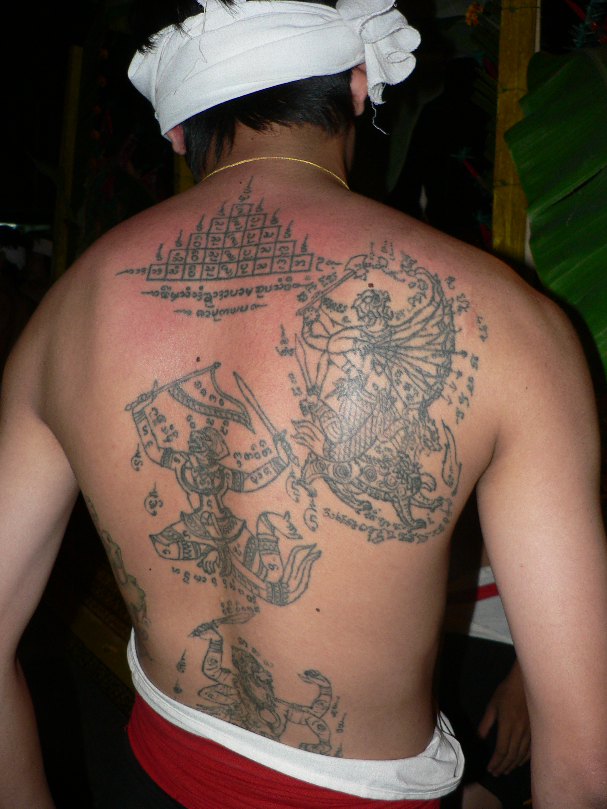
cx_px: 304
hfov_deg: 39.7
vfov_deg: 51.4
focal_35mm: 36
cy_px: 404
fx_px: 842
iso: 100
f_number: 2.8
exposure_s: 1/60
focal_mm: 6
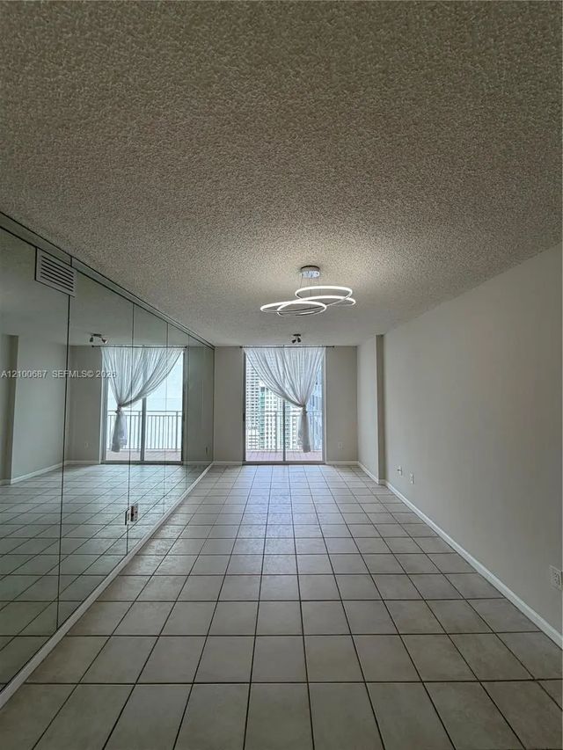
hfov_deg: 85.7
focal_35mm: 14
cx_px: 282
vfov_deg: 102.1
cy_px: 375
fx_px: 304
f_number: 2.2
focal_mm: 2.22
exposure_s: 1/124
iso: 50
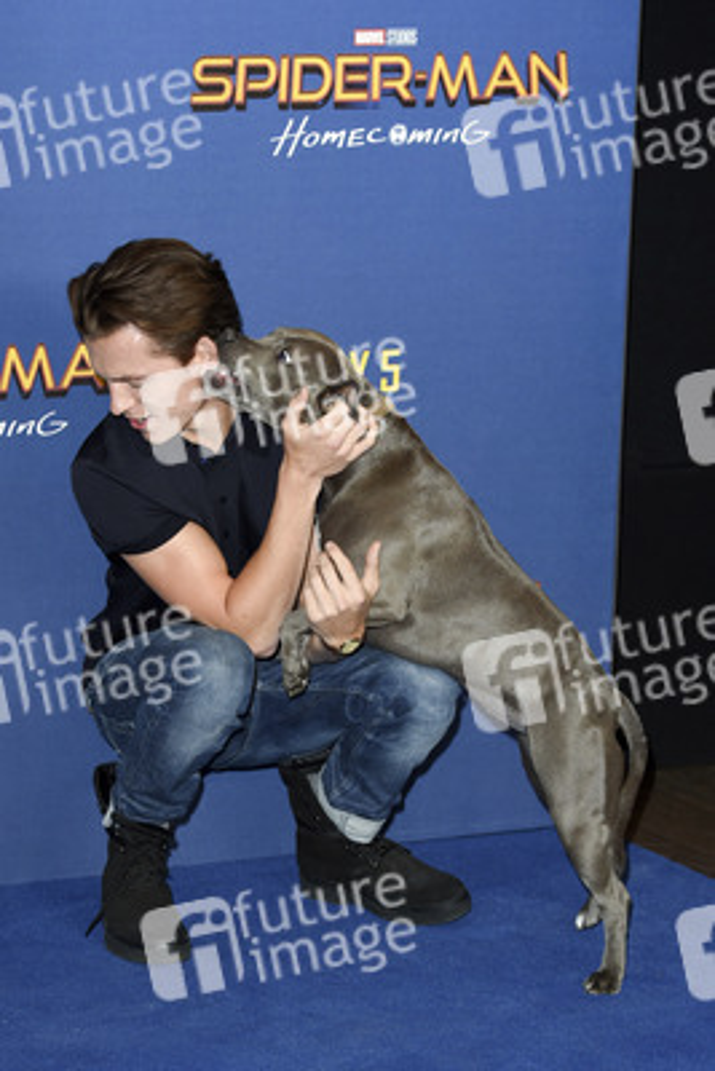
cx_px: 358
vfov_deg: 20.0
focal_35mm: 102
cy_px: 536
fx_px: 3036
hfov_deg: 13.4
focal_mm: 102
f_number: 5.6
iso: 1000
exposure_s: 1/250
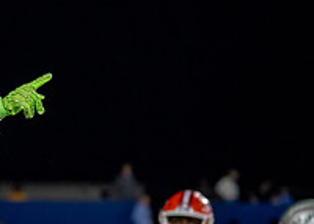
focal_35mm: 374
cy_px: 253
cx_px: -159
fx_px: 3336
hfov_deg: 5.3
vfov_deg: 3.8
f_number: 2.8
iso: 2000
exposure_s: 1/1250
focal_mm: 110
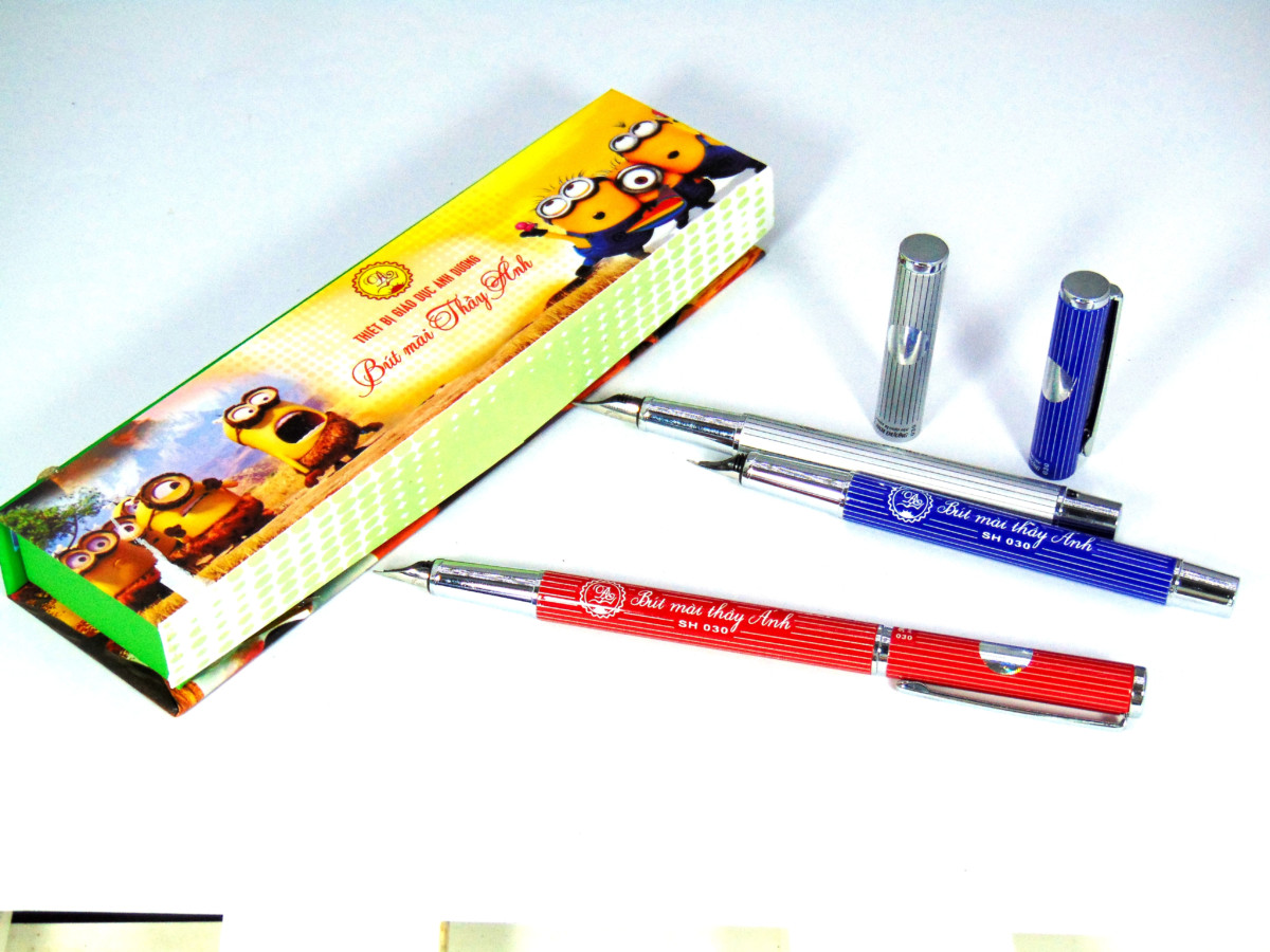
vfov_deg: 20.7
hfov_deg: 27.4
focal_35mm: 71
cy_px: 476
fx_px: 2605
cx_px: 635
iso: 80
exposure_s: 1/160
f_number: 3.7
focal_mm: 12.8
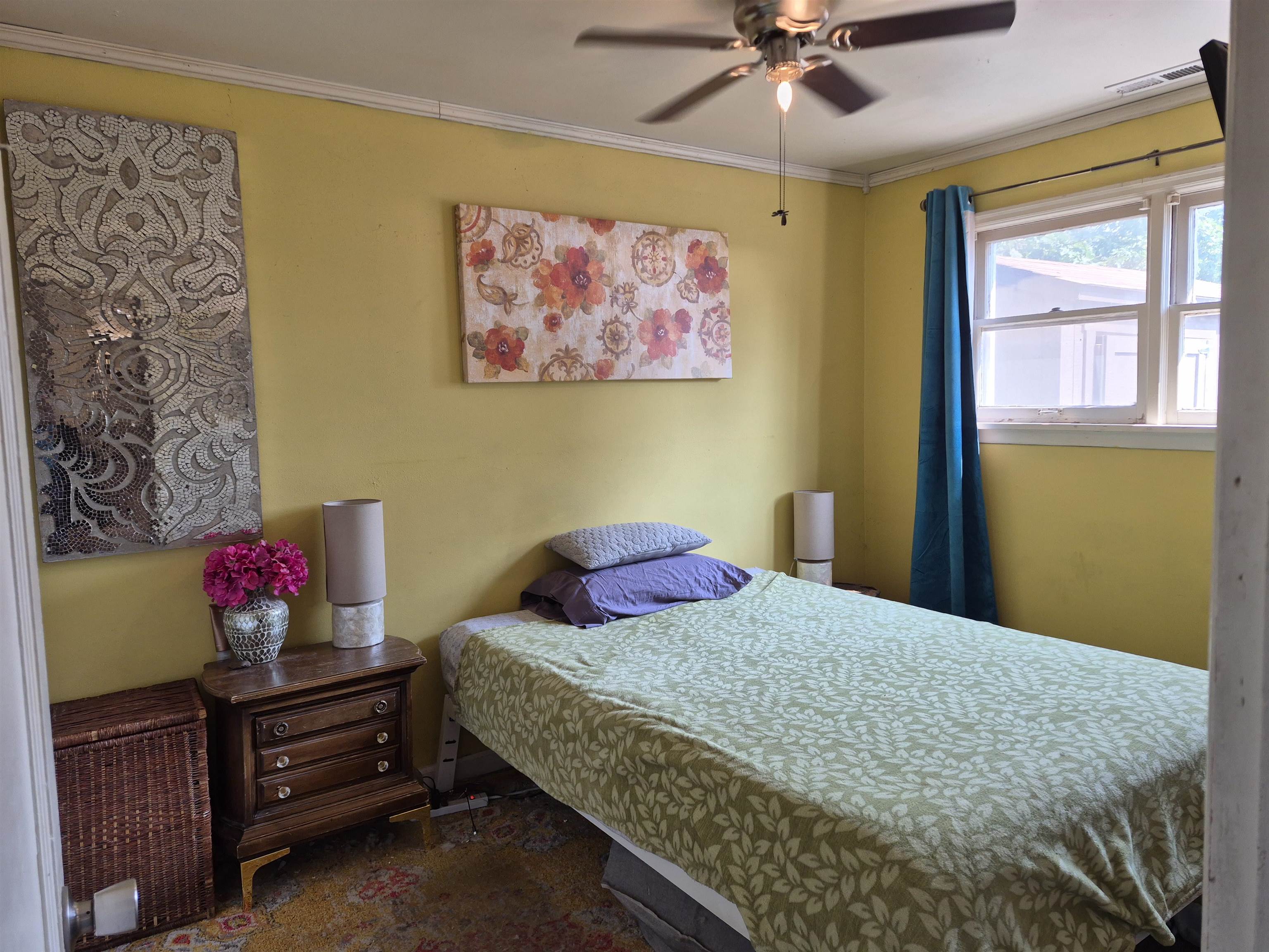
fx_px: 843
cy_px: 476
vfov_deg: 58.9
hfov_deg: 73.9
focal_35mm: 23
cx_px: 634
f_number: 1.8
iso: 80
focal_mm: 5.4
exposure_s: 1/120
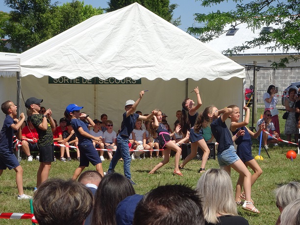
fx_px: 936
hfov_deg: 18.2
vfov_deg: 13.7
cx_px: 150
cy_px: 112
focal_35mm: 108
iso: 80
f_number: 6.3
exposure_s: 1/400
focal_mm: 18.53
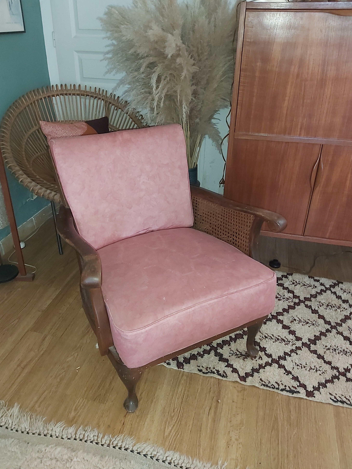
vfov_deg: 65.3
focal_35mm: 27
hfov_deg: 51.4
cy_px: 228
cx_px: 174
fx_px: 366
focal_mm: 3.92
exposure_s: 1/33
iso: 320
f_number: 1.7
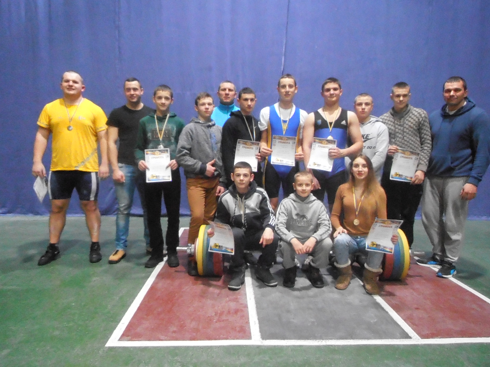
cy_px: 184
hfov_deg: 71.6
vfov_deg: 56.8
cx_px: 245
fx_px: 340
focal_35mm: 24
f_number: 3
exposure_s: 1/60
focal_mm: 4.2
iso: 1600
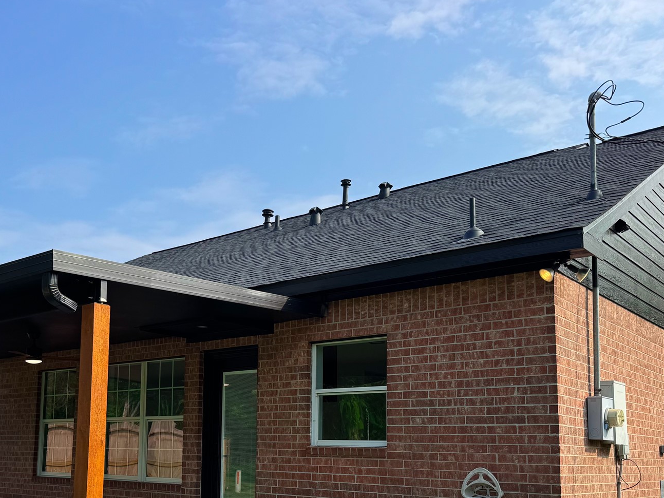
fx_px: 729
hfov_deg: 48.2
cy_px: 366
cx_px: 226
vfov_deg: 36.9
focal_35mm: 38
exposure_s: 1/3400
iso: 80
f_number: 1.8
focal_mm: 6.76
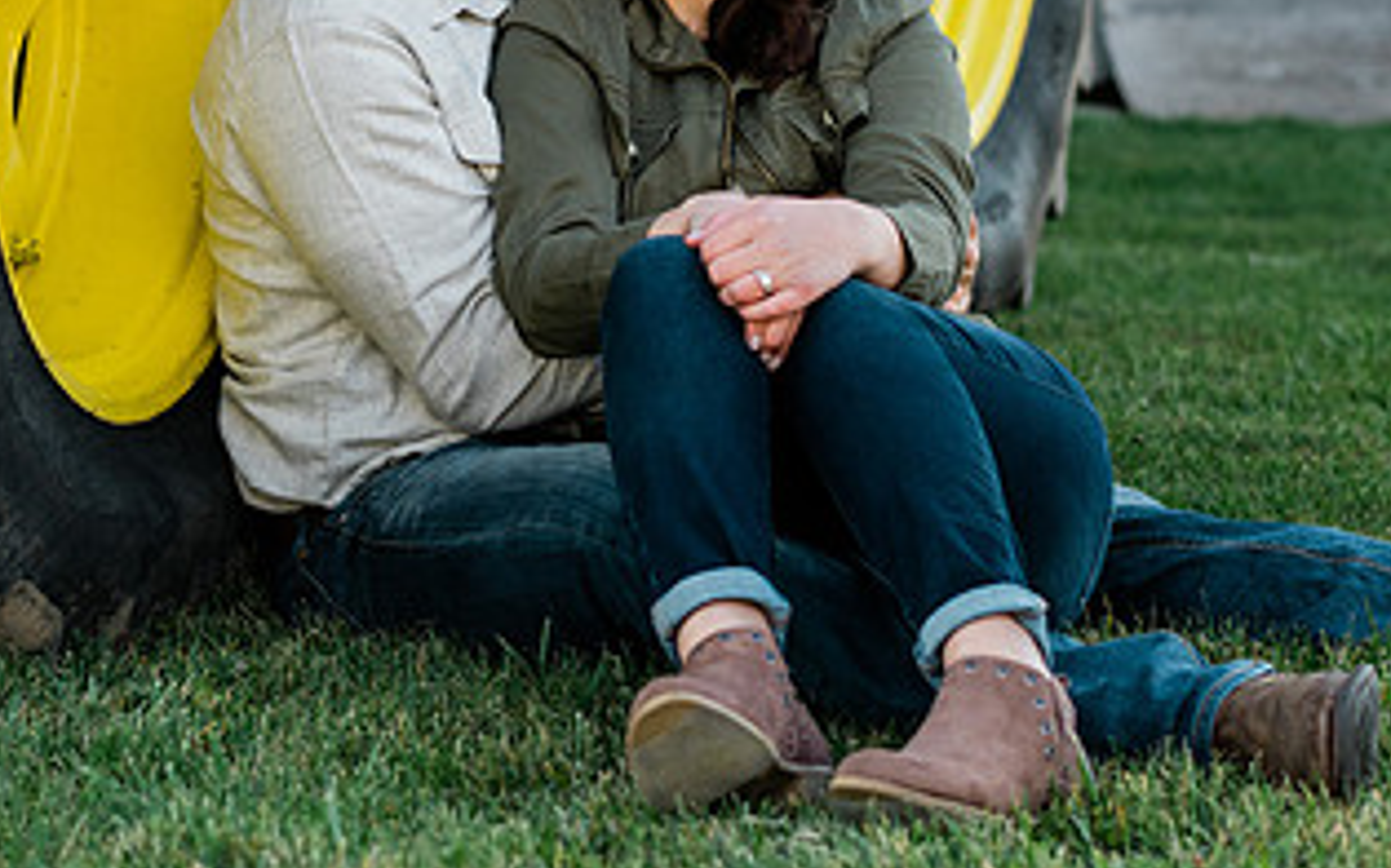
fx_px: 4472
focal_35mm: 118
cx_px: 481
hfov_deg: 17.6
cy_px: 208
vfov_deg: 11.1
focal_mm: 58
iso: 200
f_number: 3.2
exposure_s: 1/640
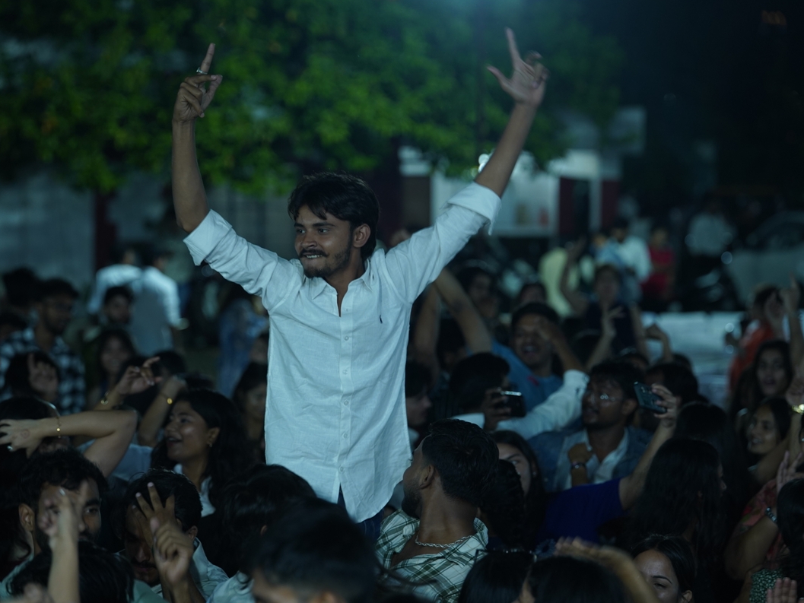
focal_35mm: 119
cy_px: 302
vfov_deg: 12.5
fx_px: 2764
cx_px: 386
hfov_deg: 16.5
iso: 1000
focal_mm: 109
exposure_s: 1/160
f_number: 2.8
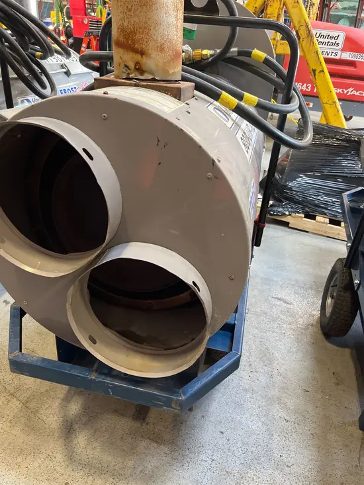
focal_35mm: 26
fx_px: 364
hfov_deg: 53.1
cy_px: 242
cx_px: 182
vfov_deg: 67.3
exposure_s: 1/60
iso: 250
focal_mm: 5.1
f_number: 1.6
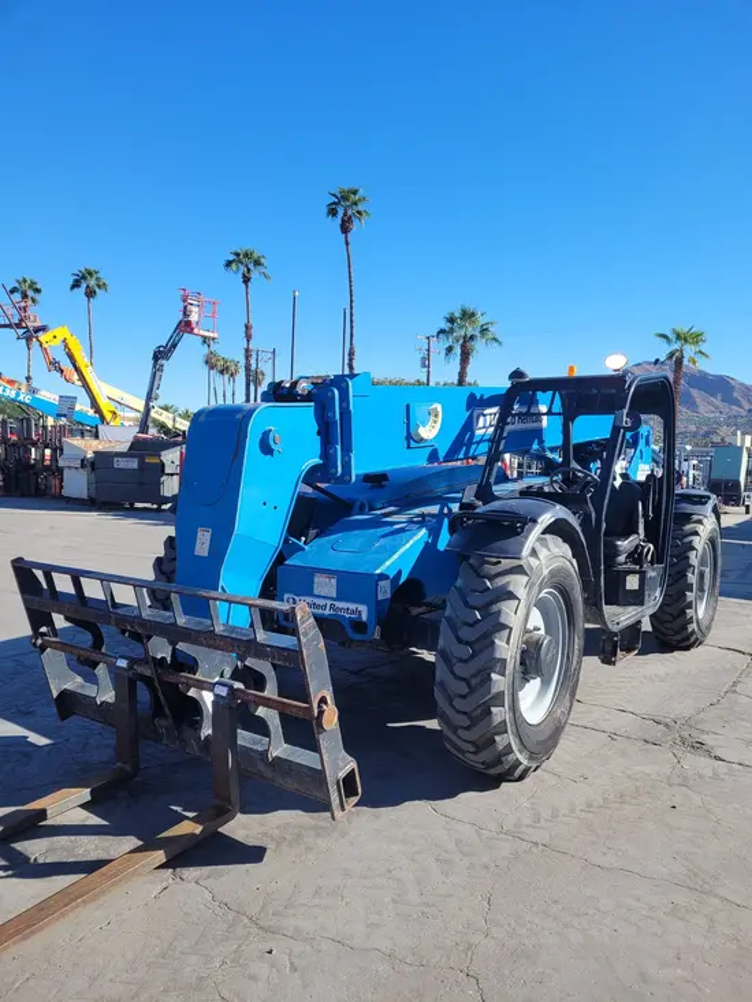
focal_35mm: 26
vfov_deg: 67.3
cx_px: 376
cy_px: 501
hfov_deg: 53.1
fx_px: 753
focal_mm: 5.4
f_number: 1.8
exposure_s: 1/1529
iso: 40
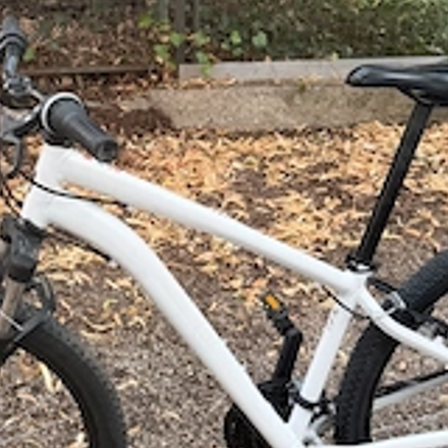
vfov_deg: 31.8
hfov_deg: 31.2
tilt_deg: -19.2
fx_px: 776
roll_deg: +2.0
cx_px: 76
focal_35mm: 53
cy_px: 129
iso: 800
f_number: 1.78
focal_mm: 6.76
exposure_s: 1/58
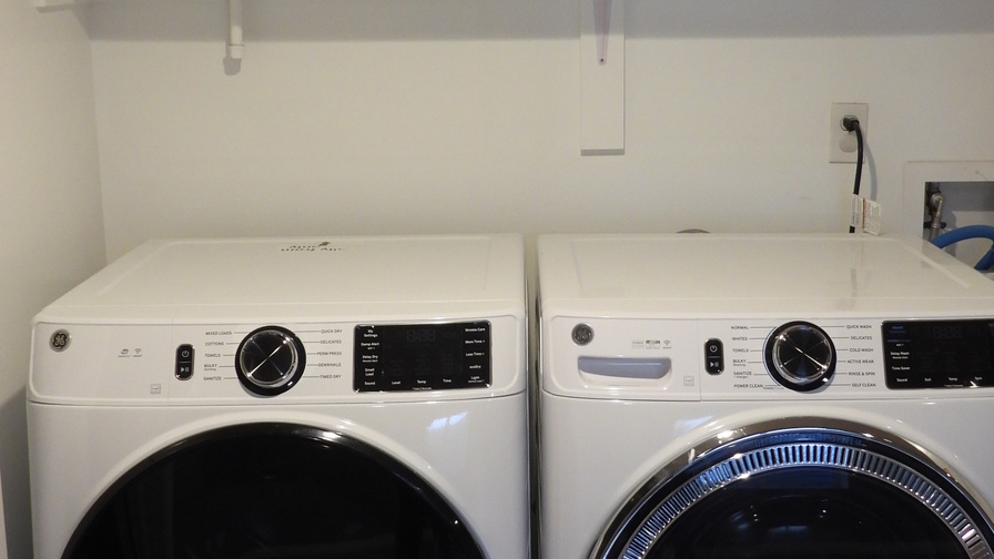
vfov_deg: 21.4
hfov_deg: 37.2
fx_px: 1476
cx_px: 536
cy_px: 261
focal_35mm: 56
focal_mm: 5.4
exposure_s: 1/30
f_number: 3.2
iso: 220
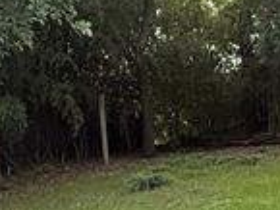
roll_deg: +1.5
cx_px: 292
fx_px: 801
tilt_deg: +0.9
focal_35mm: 99
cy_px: 131
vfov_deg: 14.9
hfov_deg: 19.2
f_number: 2.2
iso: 125
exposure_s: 1/99
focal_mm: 2.22
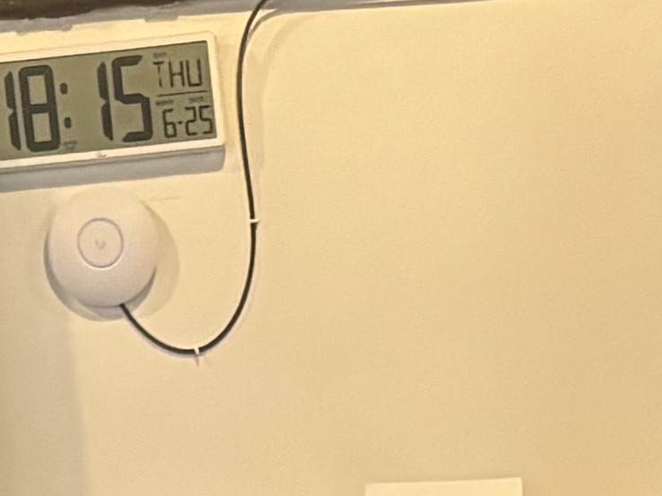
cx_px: 503
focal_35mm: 202
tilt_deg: -13.3
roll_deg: +4.5
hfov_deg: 9.8
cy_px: 1823
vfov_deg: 6.3
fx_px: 3862
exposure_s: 1/40
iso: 400
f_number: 1.6
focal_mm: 5.96
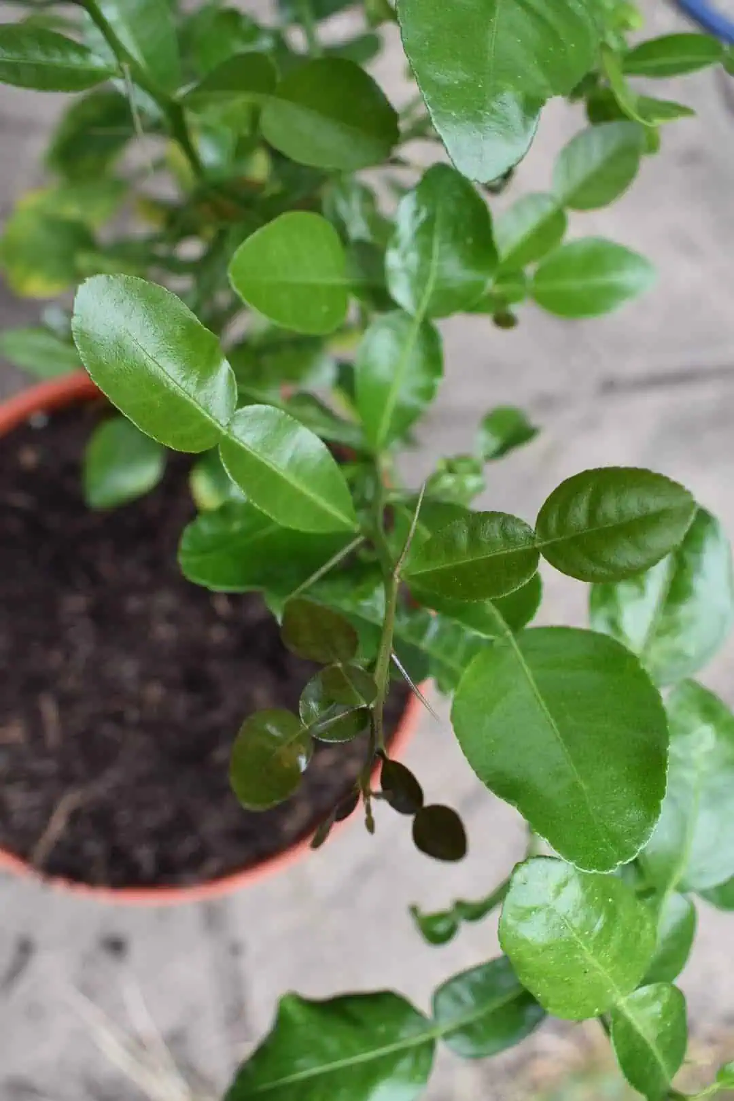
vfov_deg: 61.9
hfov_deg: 43.6
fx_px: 917
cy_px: 550
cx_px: 367
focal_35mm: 30
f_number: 7.1
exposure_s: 1/200
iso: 400
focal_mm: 20
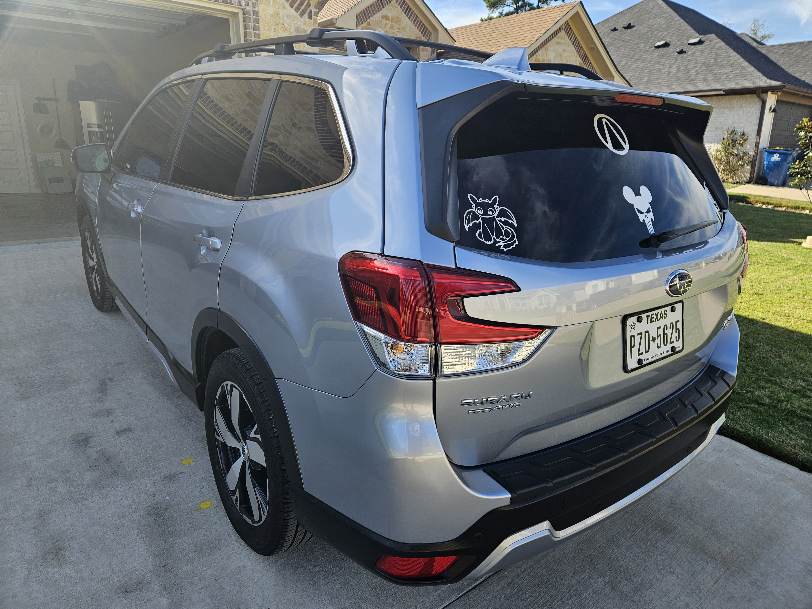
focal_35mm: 23
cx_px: 406
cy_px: 304
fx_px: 540
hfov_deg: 73.9
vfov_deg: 58.9
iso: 25
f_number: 1.8
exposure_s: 1/542
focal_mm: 5.4
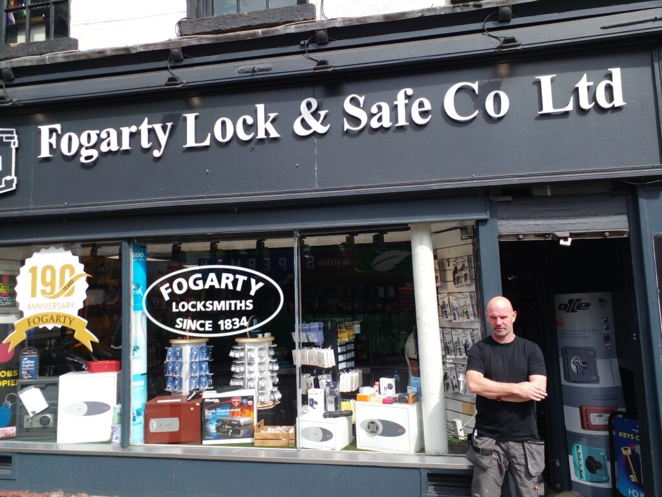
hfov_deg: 65.3
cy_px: 248
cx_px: 331
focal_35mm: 27
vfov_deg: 51.4
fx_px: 516
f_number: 1.9
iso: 40
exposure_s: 1/704
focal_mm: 3.6
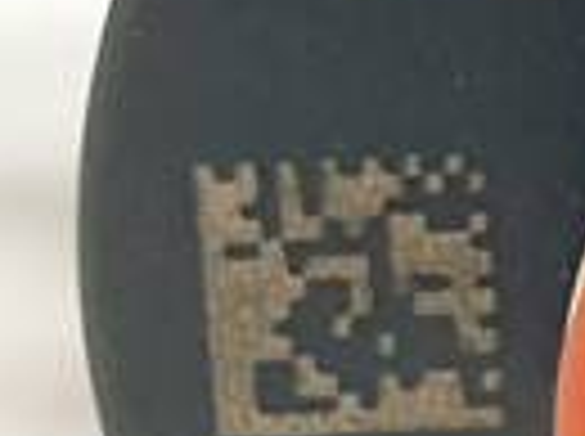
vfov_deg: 11.5
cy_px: 285
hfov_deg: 13.7
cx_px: 1062
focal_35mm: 128
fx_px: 2159
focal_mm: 4.3
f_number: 2.4
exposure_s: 1/176
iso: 50
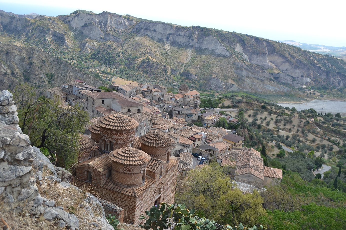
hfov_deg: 49.6
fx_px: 375
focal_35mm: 39
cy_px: 115
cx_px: 173
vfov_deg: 34.2
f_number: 7.1
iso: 100
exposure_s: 1/200
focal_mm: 26
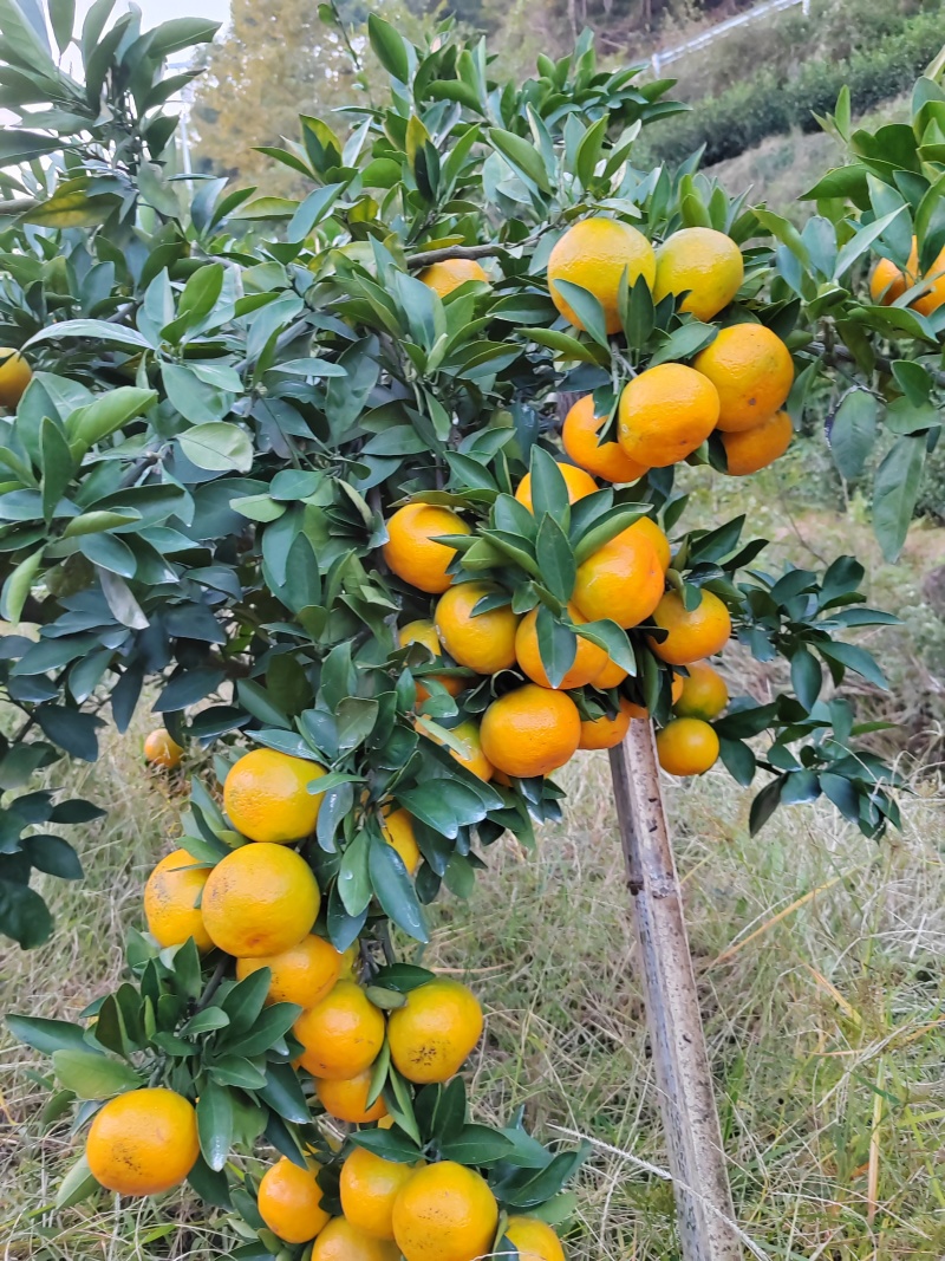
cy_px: 630
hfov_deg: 51.3
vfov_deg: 65.3
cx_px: 472
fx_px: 983
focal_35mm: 27
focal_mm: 5.52
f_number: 1.9
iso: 640
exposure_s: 1/100
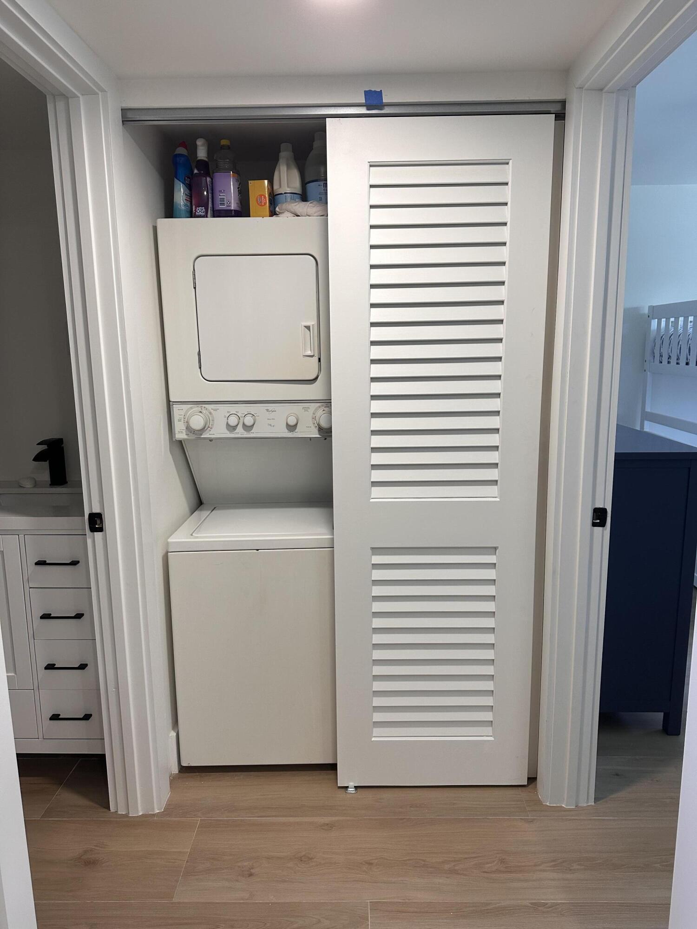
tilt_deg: -10.0
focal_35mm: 24
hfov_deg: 56.8
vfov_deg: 71.6
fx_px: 644
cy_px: 464
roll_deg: +0.1
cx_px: 348
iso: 125
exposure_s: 1/120
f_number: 1.78
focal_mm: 6.86
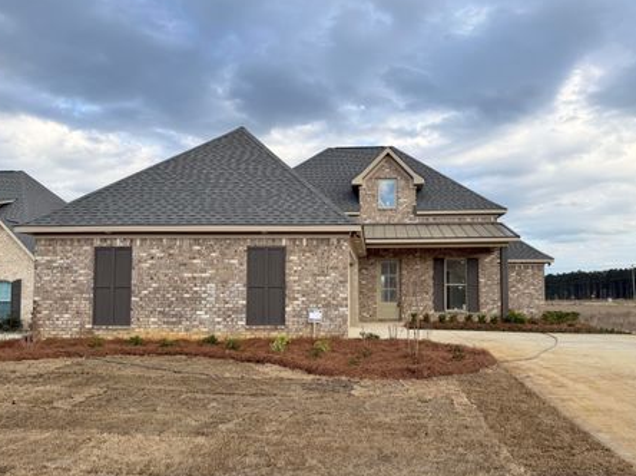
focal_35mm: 27
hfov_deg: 65.4
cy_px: 252
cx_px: 317
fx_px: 496
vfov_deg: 51.2
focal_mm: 6.76
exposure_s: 1/1812
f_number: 1.78
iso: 80
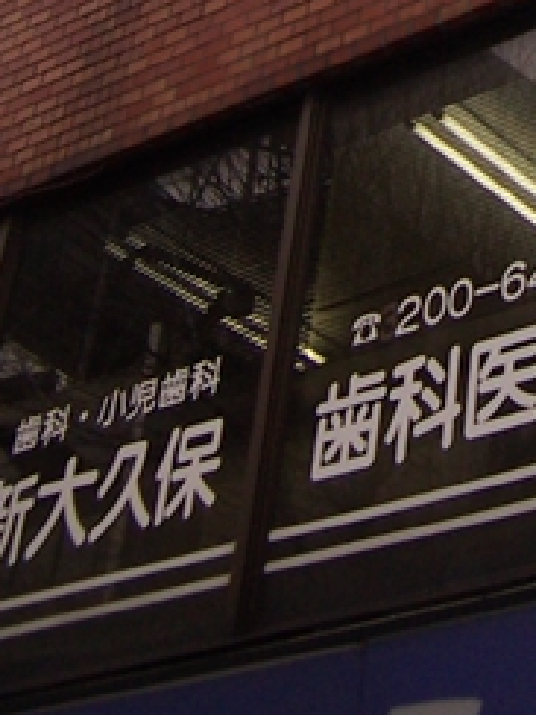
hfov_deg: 15.0
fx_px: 1982
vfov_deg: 19.2
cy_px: -164
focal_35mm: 96
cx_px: 577
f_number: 2.8
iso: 64
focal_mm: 4.7
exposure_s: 1/500
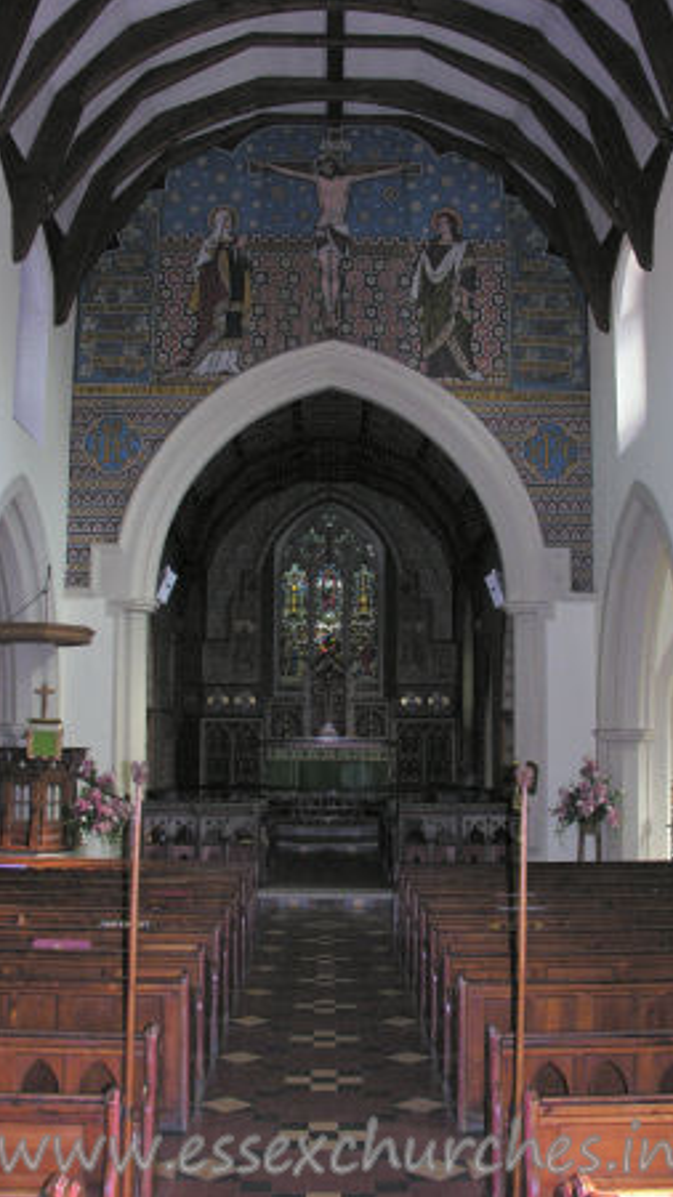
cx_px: 326
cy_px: 606
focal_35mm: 39
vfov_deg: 51.6
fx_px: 1238
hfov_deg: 30.4
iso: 200
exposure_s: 1/60.1
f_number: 2.8
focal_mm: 8.9
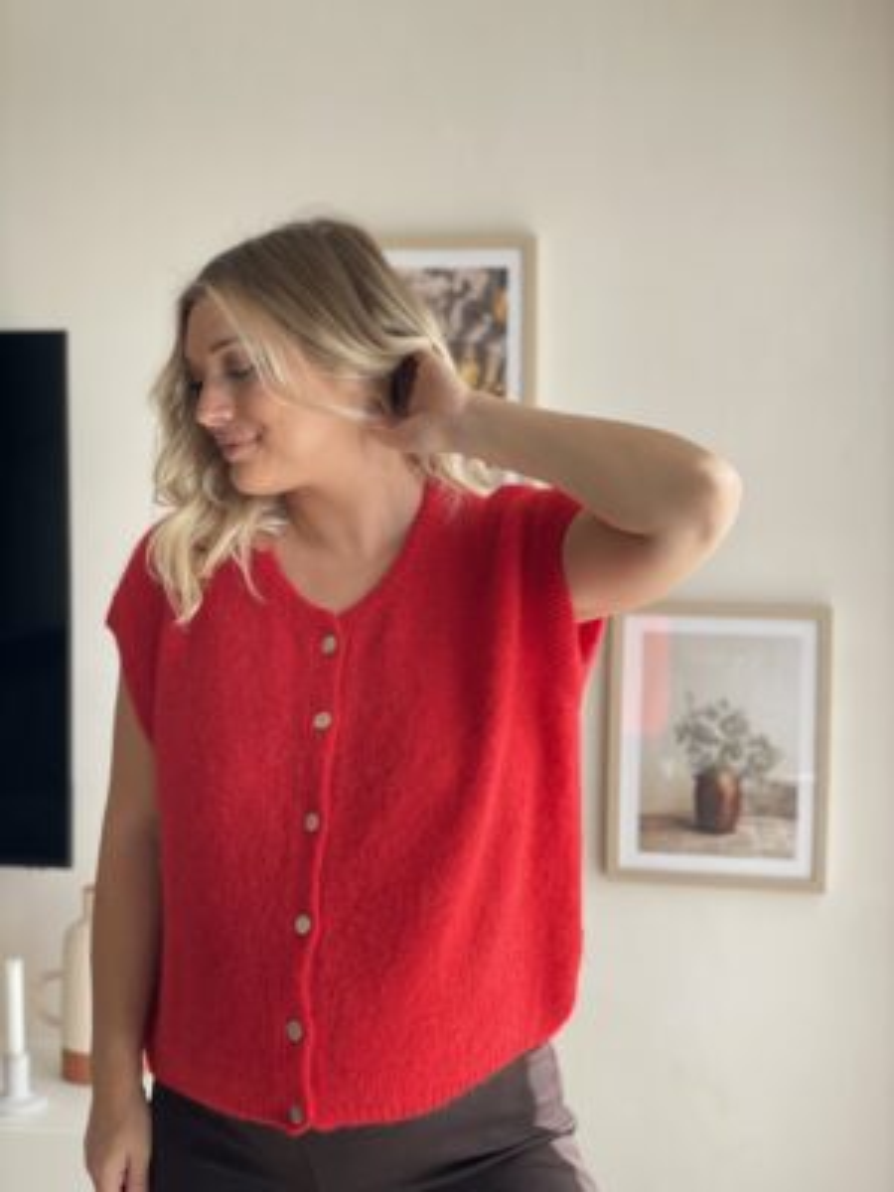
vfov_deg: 36.8
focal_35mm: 52
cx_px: 447
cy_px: 596
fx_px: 1791
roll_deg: +0.1
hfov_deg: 28.0
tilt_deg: -1.9
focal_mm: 6
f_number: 2
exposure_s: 1/266
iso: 32
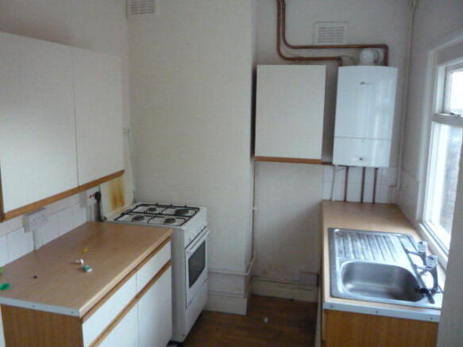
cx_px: 232
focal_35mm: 30
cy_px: 174
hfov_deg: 60.0
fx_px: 401
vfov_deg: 46.8
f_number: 3.3
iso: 800
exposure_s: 1/25
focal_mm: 5.2
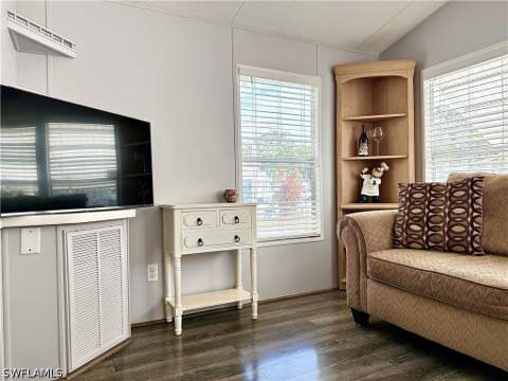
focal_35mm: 24
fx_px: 352
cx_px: 254
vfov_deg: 56.8
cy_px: 190
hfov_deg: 71.6
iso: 100
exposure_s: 1/401
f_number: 1.78
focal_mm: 6.76
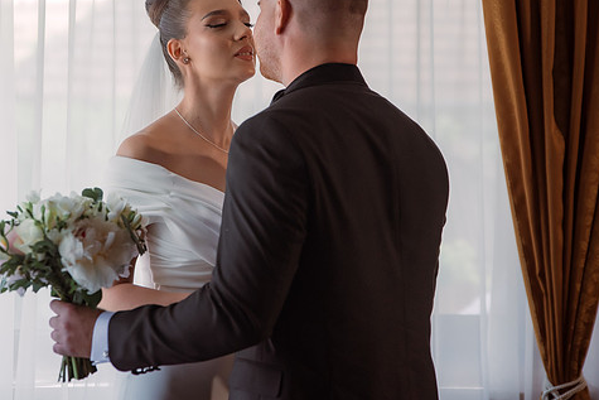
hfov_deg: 21.6
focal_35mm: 94
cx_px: 227
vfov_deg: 14.5
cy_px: 124
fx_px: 1564
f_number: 2.8
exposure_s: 1/320
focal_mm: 65
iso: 800
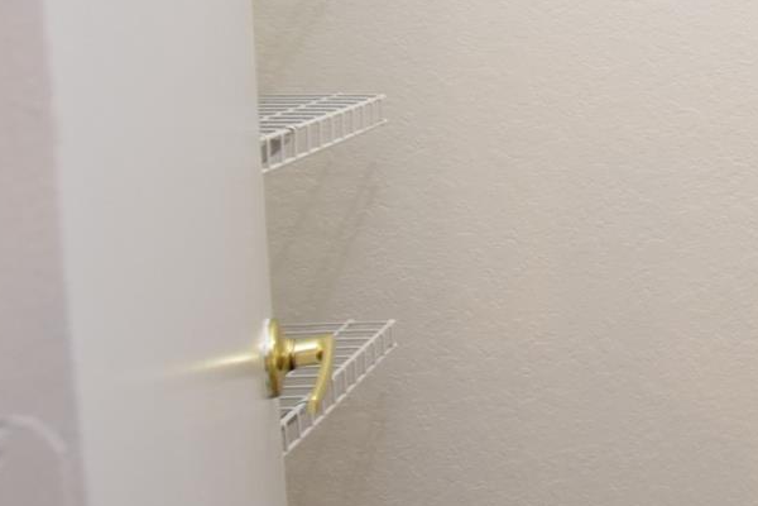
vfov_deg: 31.7
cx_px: 932
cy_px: 42
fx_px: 842
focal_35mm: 40
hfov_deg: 36.2
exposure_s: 1/60
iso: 360
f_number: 4
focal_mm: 10
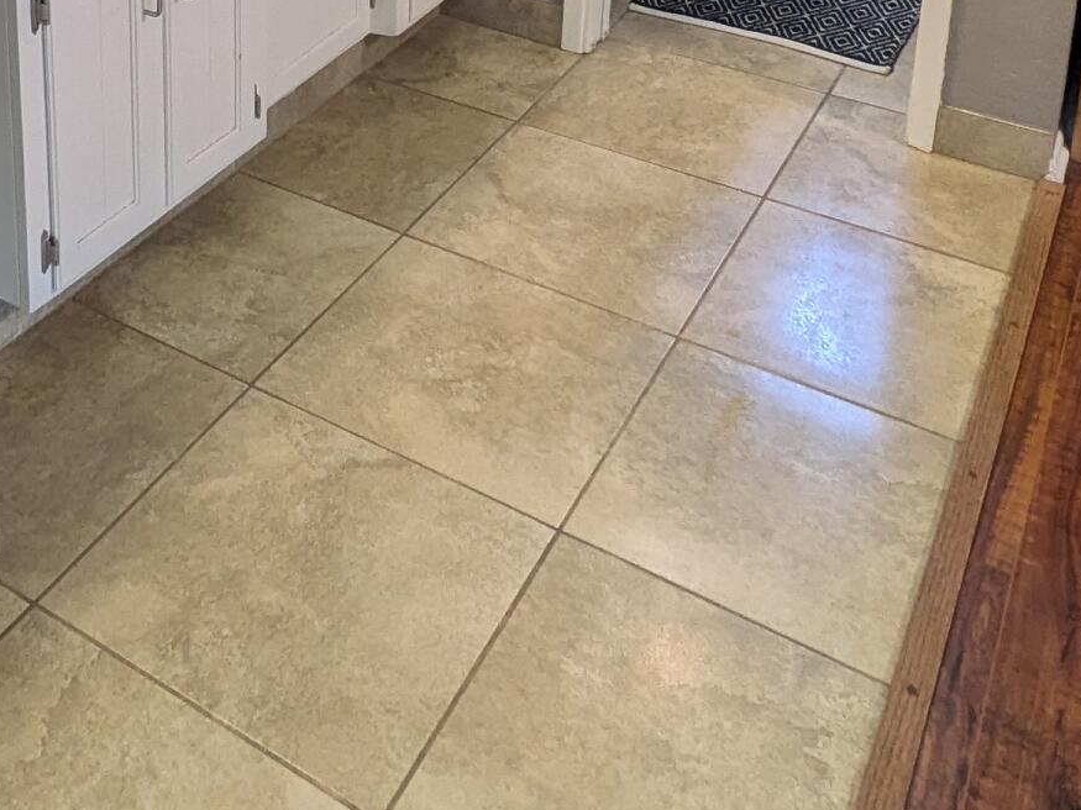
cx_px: 205
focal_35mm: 48
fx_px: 1499
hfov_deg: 38.1
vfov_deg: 25.4
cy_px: -283
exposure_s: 1/24.6
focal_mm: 1.85
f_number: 2.2
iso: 60
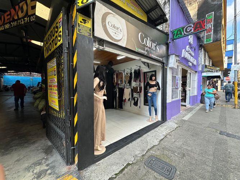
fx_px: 97
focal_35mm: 14
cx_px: 120
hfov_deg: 102.1
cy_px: 90
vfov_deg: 85.7
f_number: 2.2
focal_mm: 2.22
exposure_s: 1/163
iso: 40
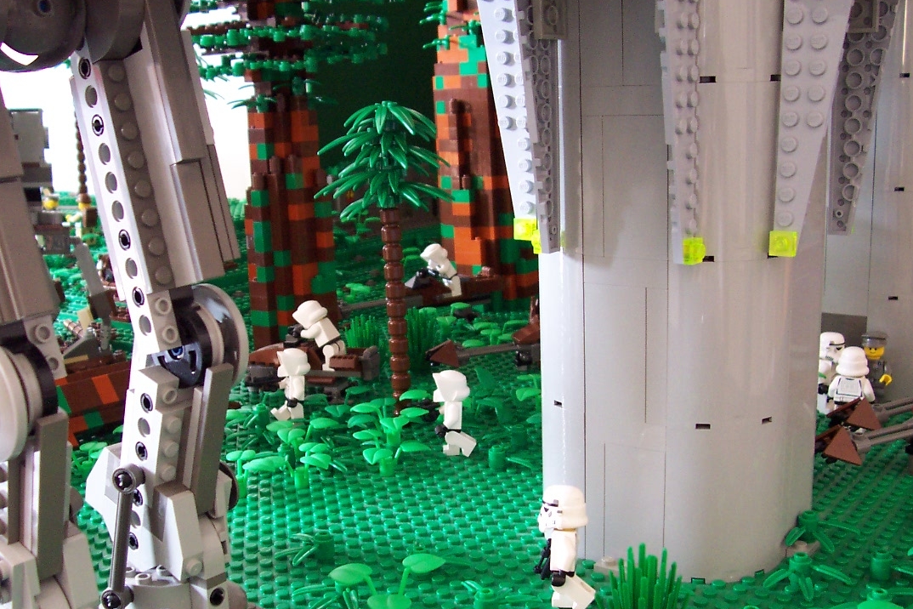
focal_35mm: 43
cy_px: 373
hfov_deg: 45.4
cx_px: 415
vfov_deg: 31.1
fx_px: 1090
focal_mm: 5.6
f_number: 2.8
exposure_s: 1/10
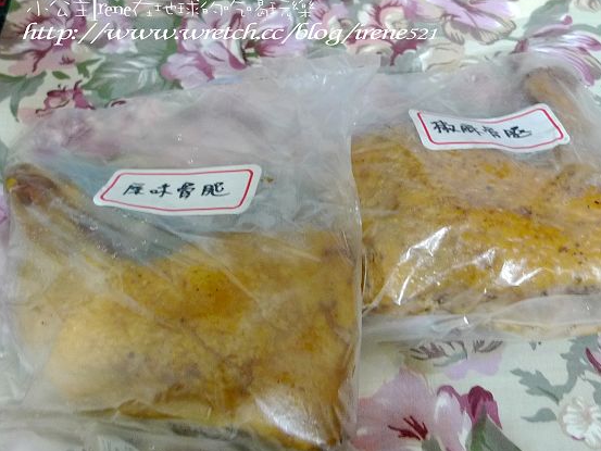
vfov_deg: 28.6
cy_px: 233
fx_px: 886
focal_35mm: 51
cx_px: 325
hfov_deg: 37.5
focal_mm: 5.4
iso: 200
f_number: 2.1
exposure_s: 1/13
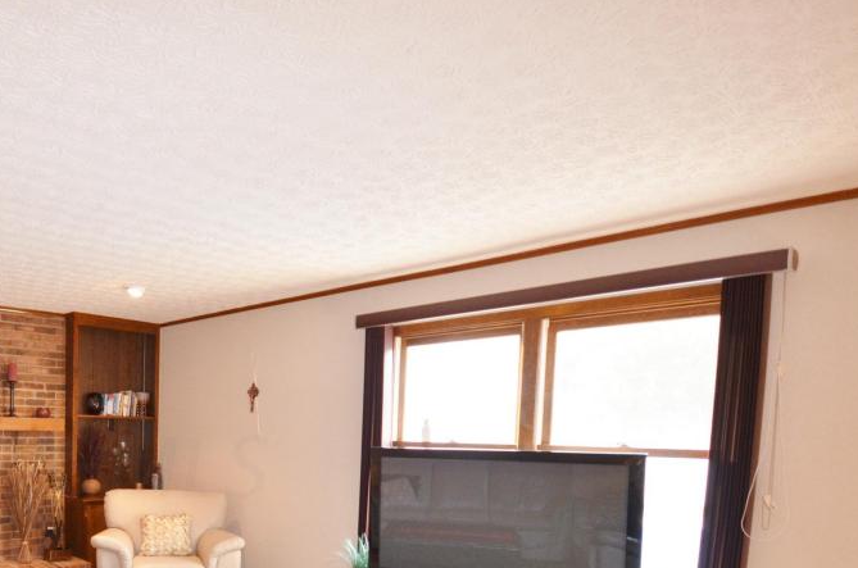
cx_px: 119
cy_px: 465
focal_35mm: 26
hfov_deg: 61.0
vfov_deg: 46.4
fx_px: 618
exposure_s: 1/60
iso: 1100
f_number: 4
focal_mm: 10
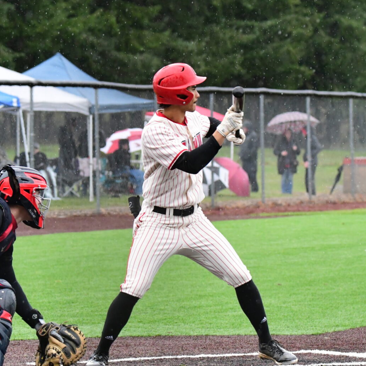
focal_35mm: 301
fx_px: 3601
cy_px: 181
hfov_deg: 5.8
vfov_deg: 5.8
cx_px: 151
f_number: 6.3
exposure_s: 1/1000
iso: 6400
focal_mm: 150
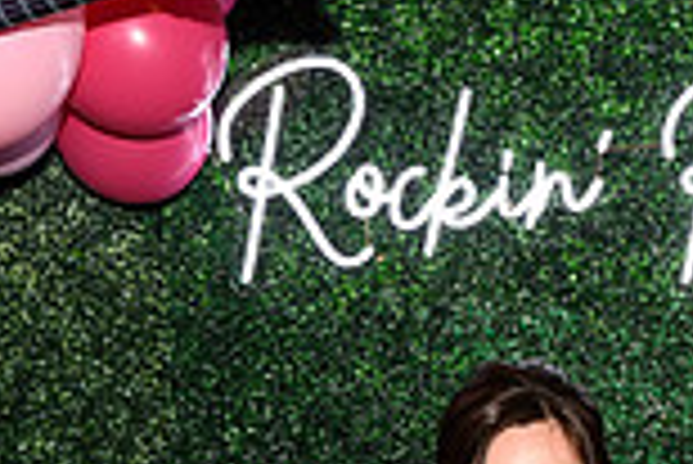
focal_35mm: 109
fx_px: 2100
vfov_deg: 11.8
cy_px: 786
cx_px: 616
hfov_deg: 18.4
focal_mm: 29
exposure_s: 1/60
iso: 500
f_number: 6.3
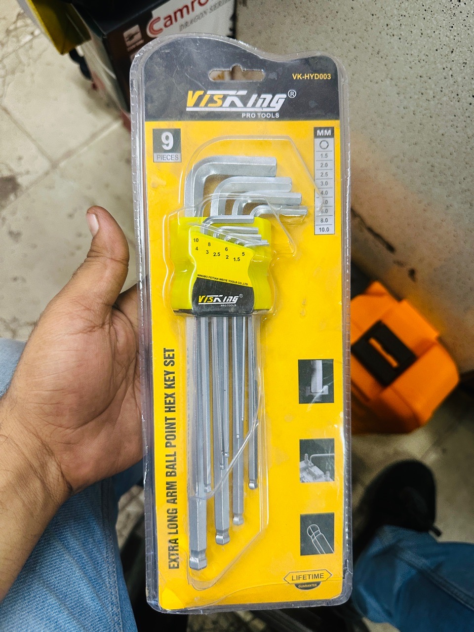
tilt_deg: -76.3
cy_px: 316
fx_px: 438
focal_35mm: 24
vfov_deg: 71.6
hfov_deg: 56.8
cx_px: 237
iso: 320
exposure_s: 1/60
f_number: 1.78
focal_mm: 6.86
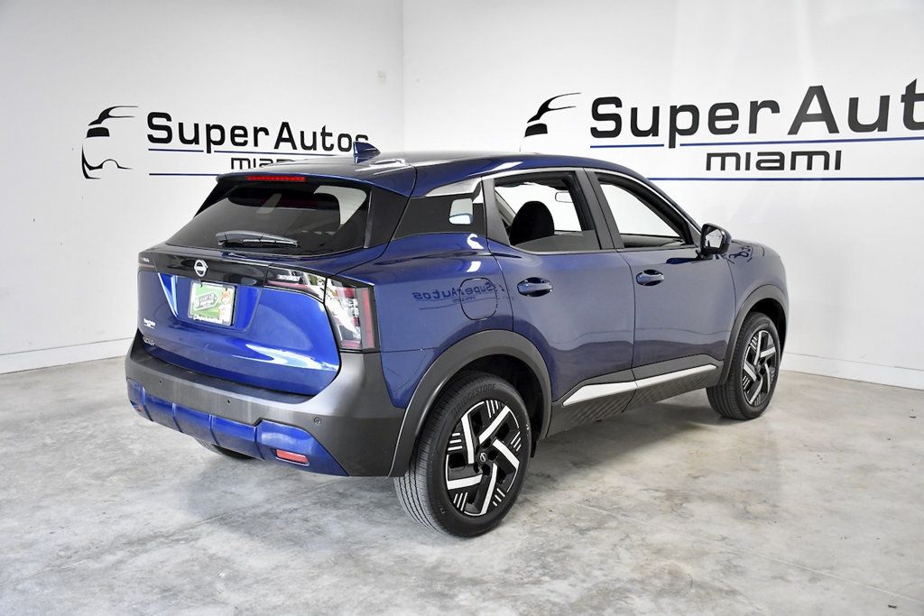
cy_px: 308
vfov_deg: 36.9
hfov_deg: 53.1
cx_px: 462
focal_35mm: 36
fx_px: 924
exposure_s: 1/800
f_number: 3.8
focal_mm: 24
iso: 2500
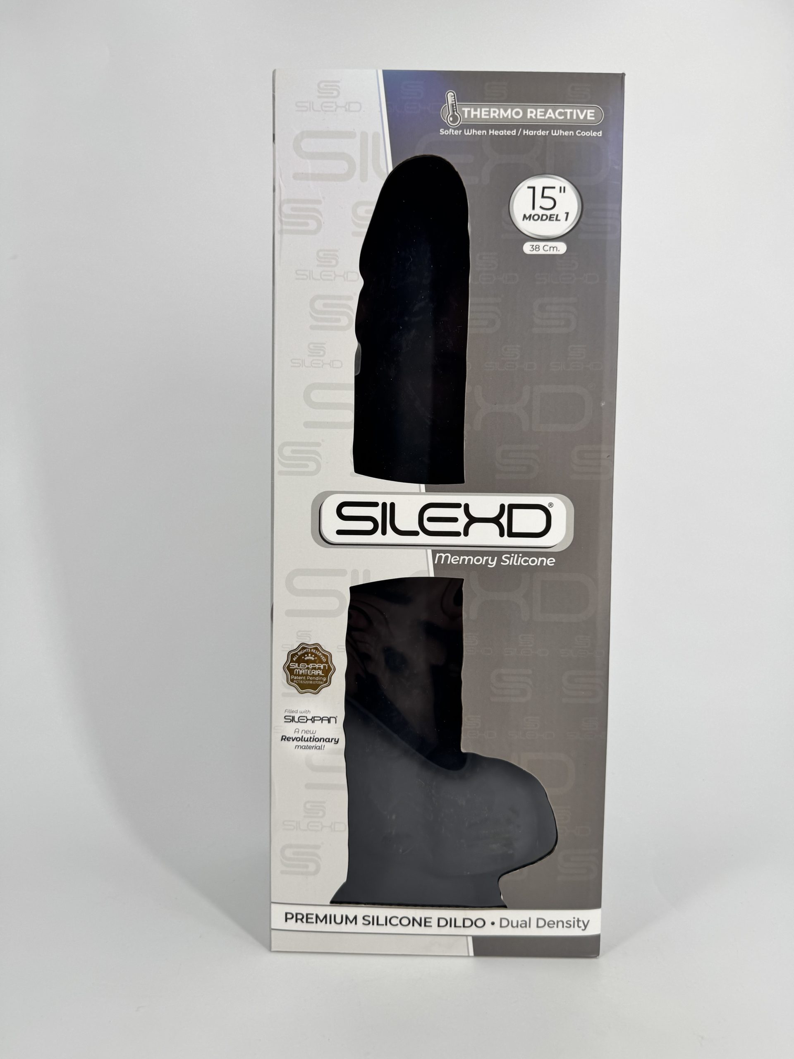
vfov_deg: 71.6
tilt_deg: -3.6
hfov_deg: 56.8
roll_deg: -0.9
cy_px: 530
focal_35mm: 24
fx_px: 734
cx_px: 397
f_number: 1.78
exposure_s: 1/1042
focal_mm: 6.76
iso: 80
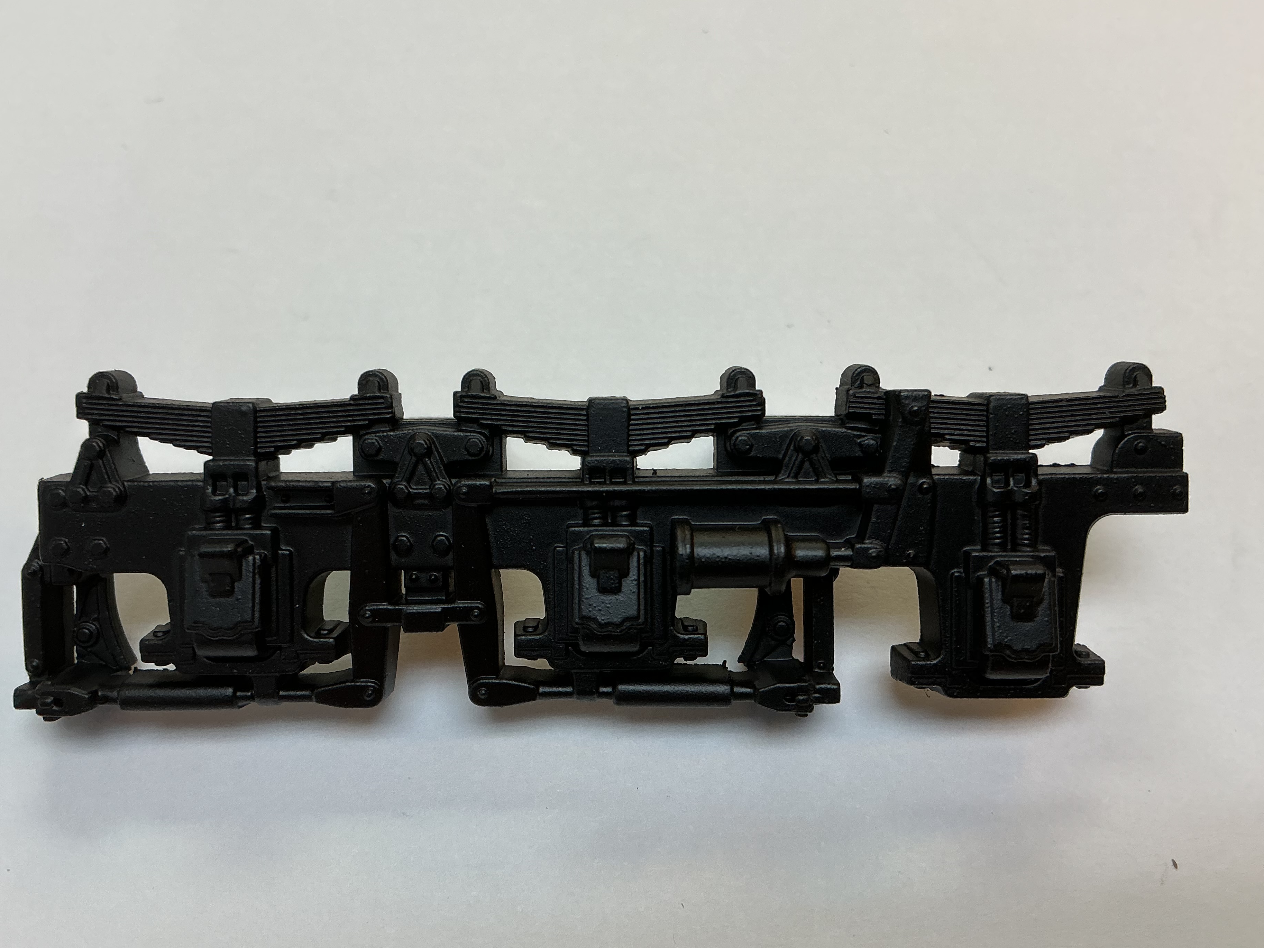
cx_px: 602
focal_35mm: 32
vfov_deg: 44.2
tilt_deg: -59.3
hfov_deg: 56.8
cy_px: 464
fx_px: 1169
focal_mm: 3
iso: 32
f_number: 1.8
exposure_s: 1/120
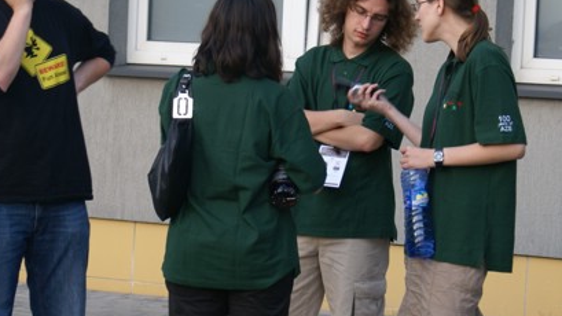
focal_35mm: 148
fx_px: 2204
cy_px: 176
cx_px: 265
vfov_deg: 8.2
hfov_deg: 14.5
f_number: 5.6
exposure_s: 1/40
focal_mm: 55
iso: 100
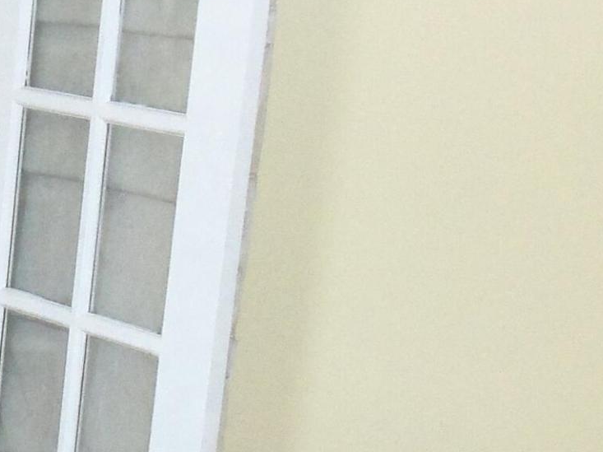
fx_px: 1985
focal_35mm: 114
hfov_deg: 15.3
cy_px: 393
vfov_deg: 12.9
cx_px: -429
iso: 100
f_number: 3.4
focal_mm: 5.2
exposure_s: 1/30
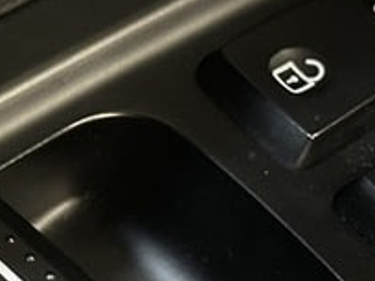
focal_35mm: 212
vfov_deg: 7.0
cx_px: 112
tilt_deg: -48.4
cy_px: 291
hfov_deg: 9.3
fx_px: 2297
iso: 1000
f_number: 1.78
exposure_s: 1/17
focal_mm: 6.86
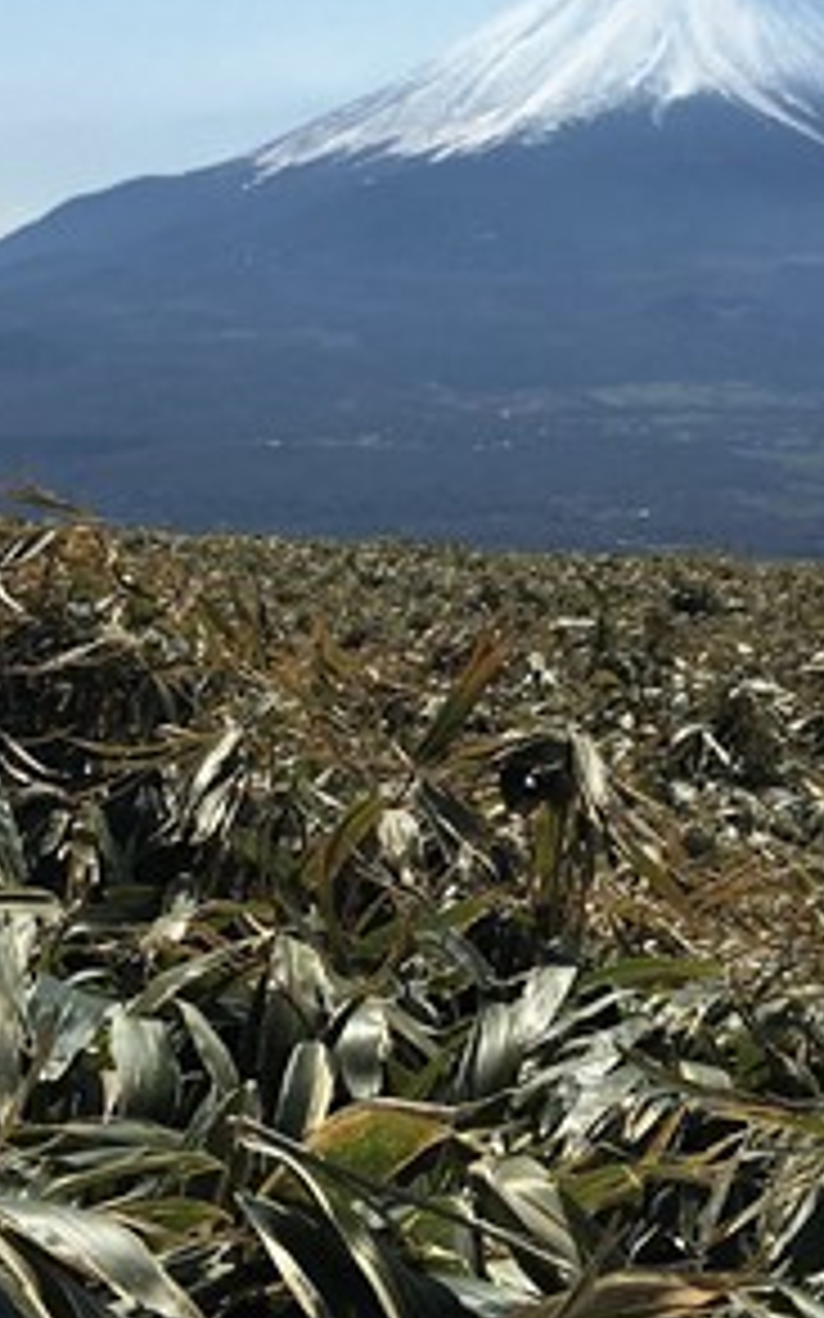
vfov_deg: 28.8
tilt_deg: +1.3
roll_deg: +2.9
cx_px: 374
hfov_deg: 18.6
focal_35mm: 70
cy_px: 299
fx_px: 2516
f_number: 2.2
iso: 32
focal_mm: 4.15
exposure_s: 1/4405
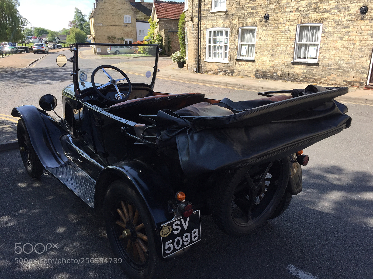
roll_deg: -1.1
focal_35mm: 29
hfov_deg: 61.7
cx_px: 186
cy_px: 140
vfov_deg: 48.2
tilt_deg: -16.6
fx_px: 312
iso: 32
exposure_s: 1/807
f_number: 2.2
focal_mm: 4.15
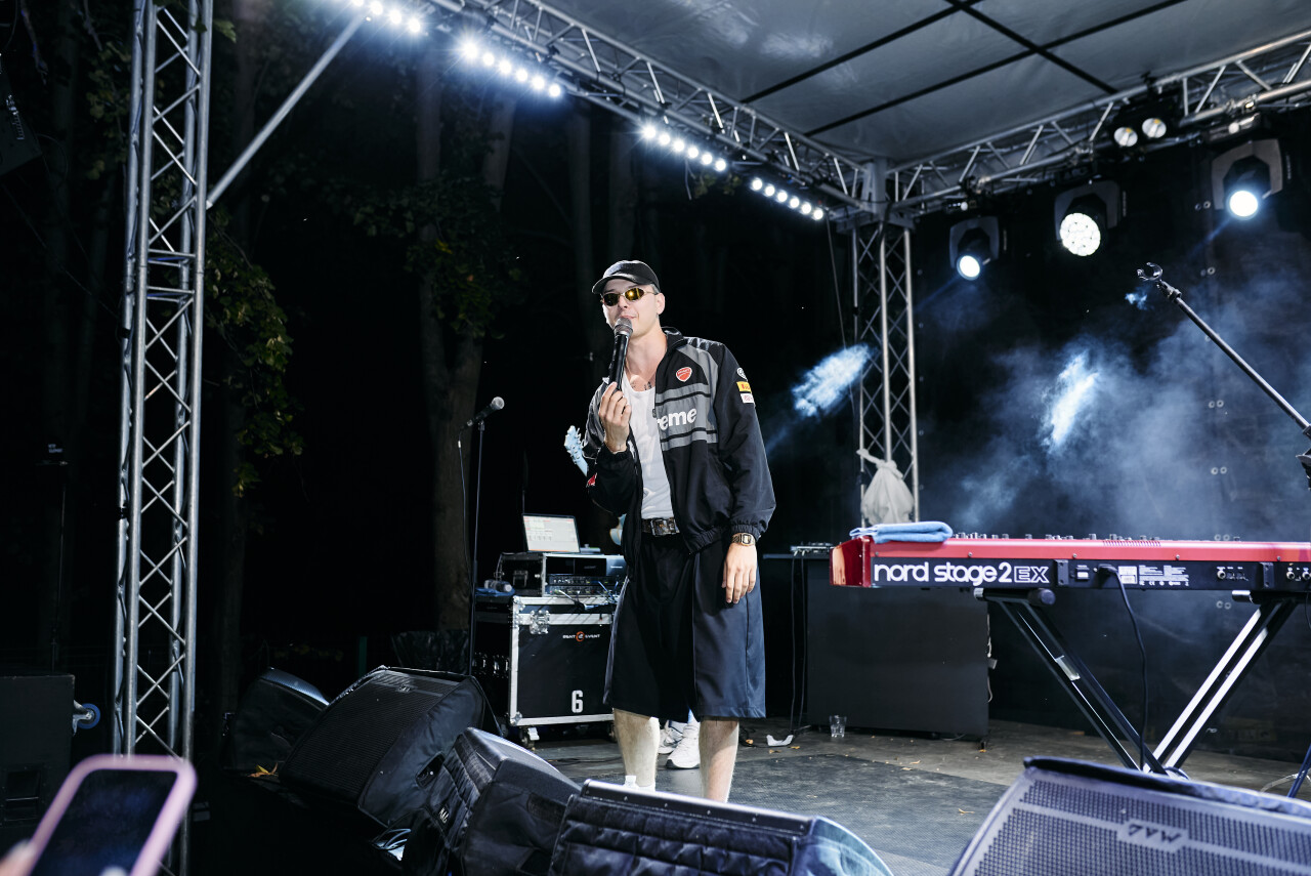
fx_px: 1275
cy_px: 438
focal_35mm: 35
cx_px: 656
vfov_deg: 37.9
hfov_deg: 54.4
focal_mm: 35
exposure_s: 1/200
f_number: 3.2
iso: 1000
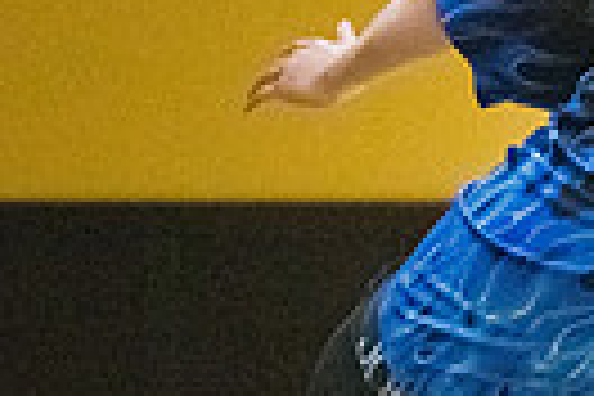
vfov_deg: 4.5
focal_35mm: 308
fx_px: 5082
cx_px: 981
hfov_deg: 6.6
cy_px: 308
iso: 10000
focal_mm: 70
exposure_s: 1/1000
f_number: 4.5
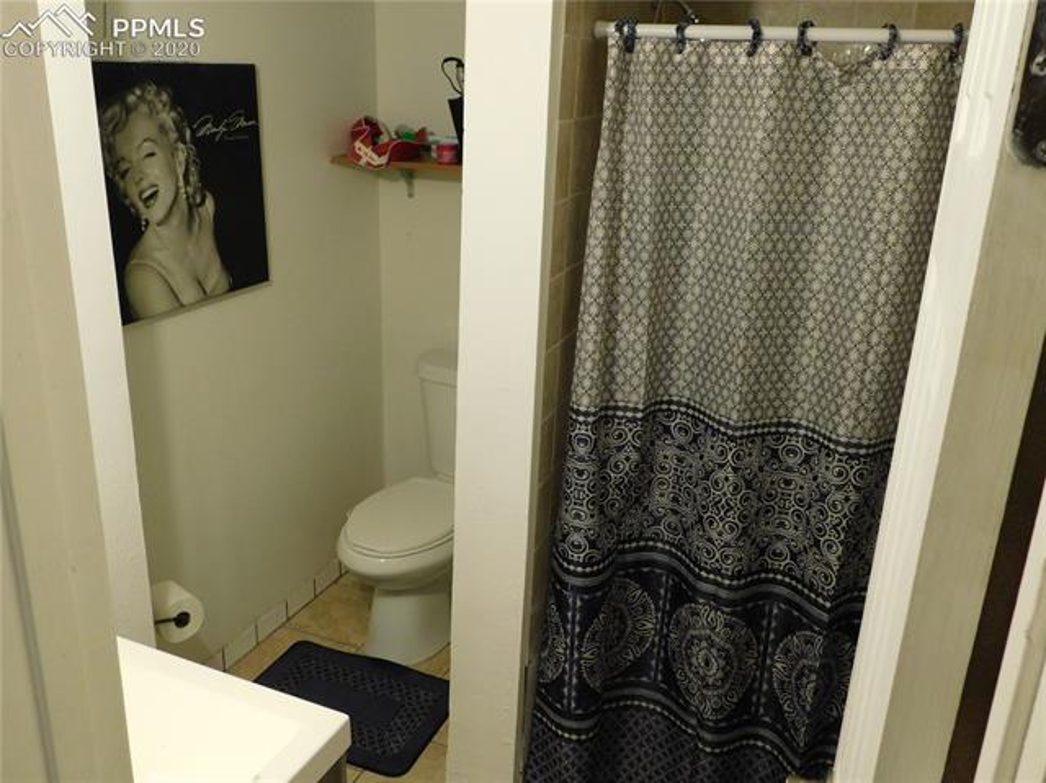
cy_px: 392
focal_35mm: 30
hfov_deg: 60.0
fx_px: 906
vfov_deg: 46.7
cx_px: 523
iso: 400
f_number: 3.2
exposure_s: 1/30
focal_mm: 5.3
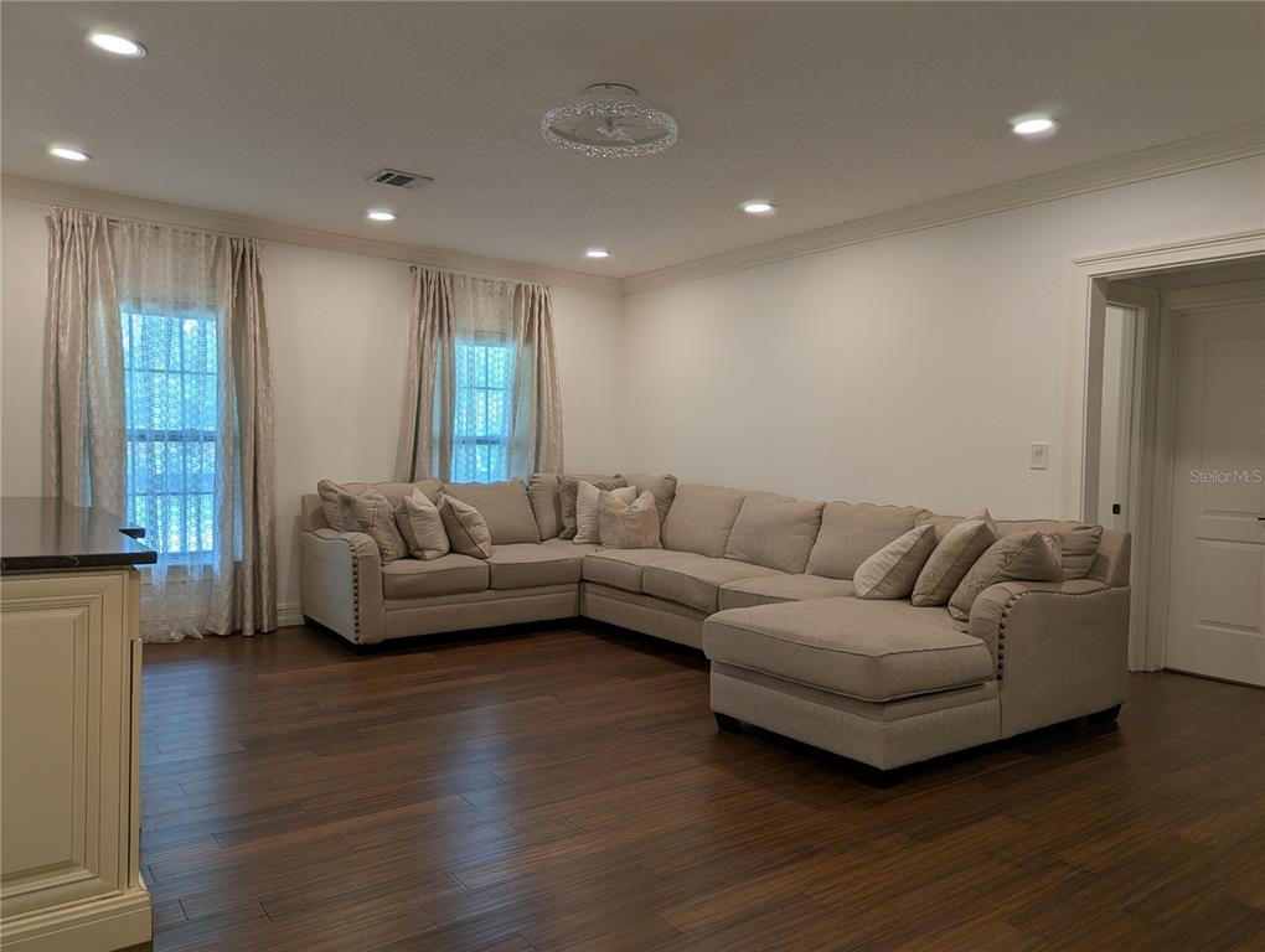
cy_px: 476
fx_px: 878
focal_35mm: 24
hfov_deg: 71.5
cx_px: 632
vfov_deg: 56.9
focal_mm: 6.81
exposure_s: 1/120
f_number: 1.85
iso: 66
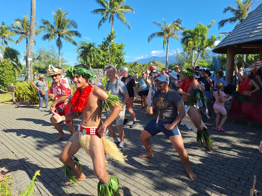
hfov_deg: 73.9
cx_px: 131
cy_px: 98
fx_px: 174
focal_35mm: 23
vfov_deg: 58.9
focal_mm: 5.54
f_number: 1.8
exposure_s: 1/1616
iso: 40
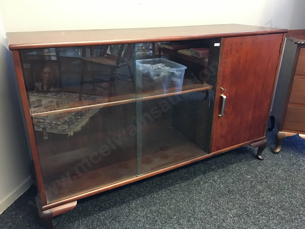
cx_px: 152
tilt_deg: -21.2
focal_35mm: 29
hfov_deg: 61.7
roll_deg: -1.0
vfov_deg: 48.2
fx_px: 256
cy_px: 114
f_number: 2.2
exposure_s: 1/8
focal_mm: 4.15
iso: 100
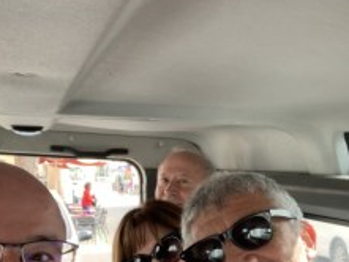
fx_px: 585
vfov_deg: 24.6
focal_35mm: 58
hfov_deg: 33.2
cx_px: 185
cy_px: 229
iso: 64
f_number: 2.2
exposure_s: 1/121
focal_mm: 2.87
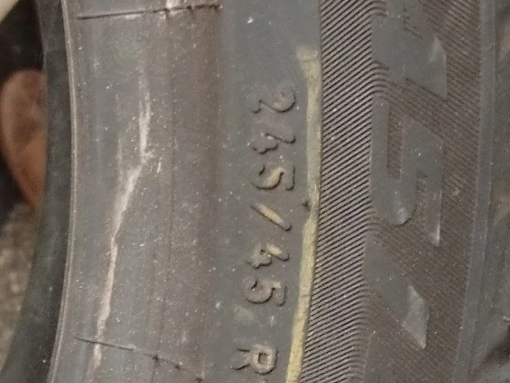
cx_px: 177
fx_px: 1283
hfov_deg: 22.4
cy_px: 267
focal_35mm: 87
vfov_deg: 16.9
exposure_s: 1/14.3
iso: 5434
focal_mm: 3.98
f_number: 1.8
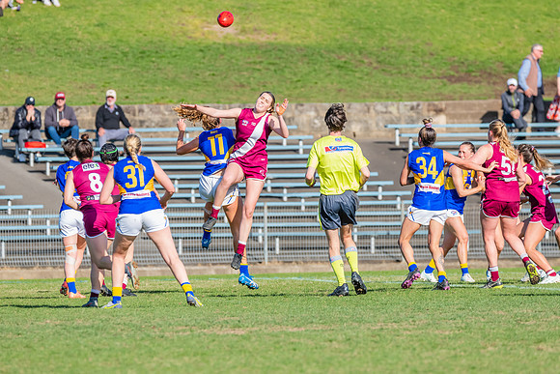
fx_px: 7122
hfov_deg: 4.5
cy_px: 171
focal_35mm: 458
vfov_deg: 3.0
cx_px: 240
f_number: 9
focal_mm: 400
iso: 800
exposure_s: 1/1600
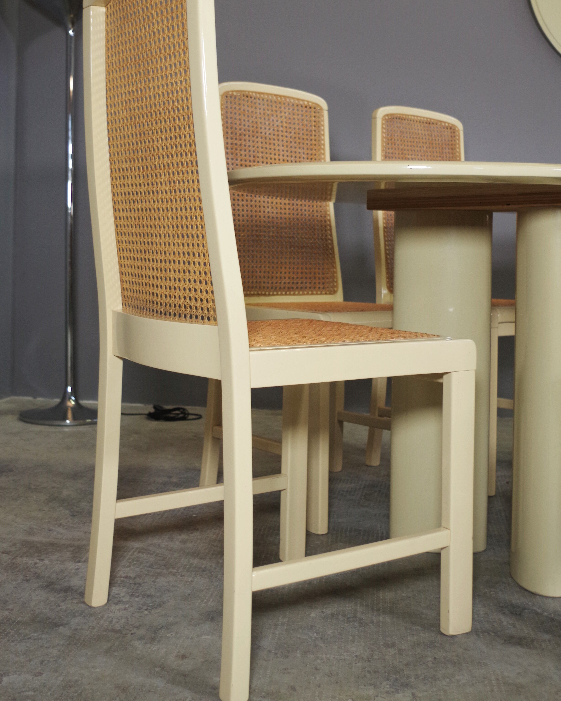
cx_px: 308
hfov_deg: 32.1
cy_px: 264
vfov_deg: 39.3
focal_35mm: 47
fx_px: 975
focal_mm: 23.13
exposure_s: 1/60
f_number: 4
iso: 800
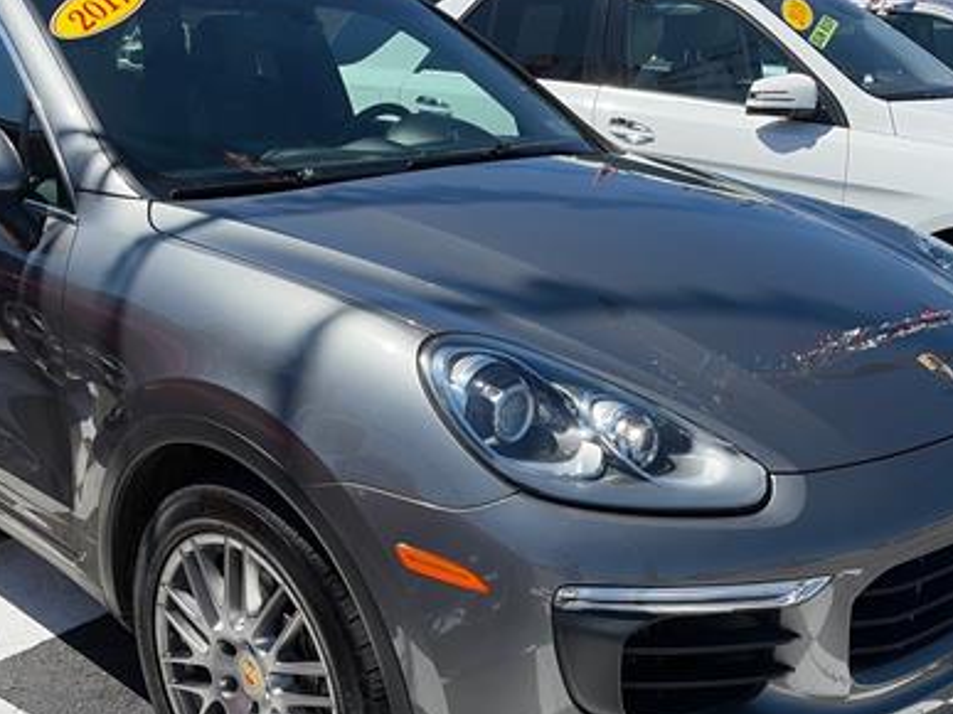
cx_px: 382
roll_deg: +0.7
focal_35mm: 43
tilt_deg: -16.6
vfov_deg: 33.5
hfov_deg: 43.6
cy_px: 409
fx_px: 1183
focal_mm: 5.96
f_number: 1.6
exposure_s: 1/4329
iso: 64
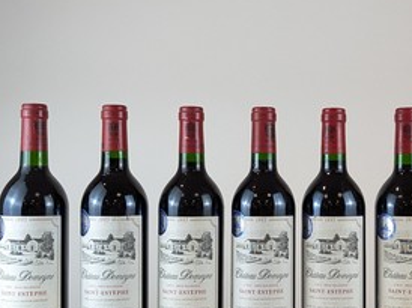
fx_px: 416
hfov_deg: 52.2
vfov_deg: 39.9
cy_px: 216
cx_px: 253
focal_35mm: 35
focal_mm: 6.81
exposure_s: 1/135
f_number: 1.85
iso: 47
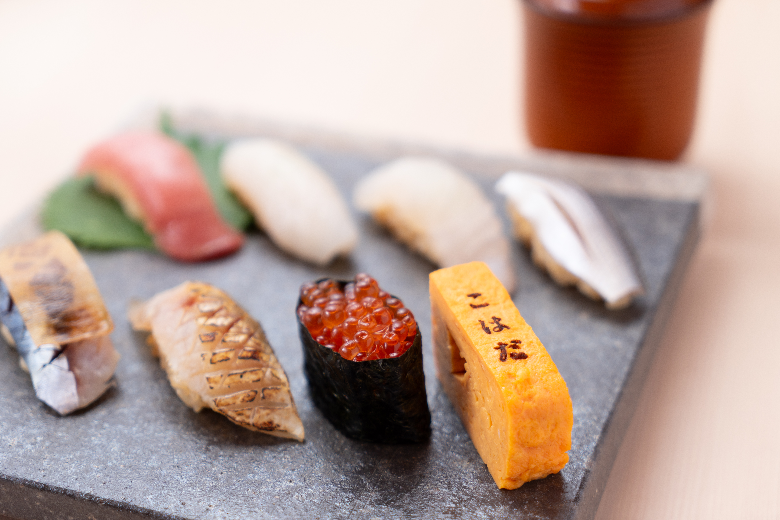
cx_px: 390
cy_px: 260
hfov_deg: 28.8
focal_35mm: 70
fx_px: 1517
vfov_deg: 19.5
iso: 100
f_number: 4
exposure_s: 1/125
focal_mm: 70
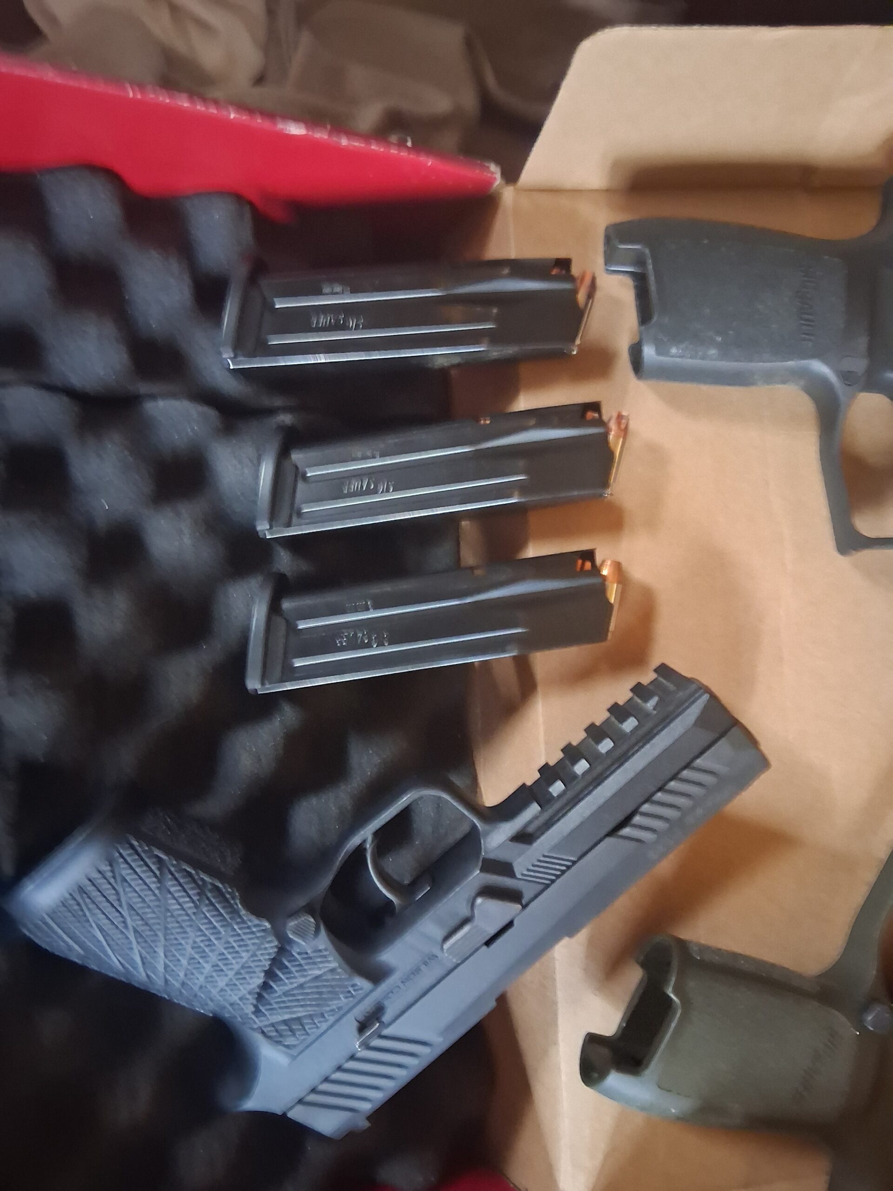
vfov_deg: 67.3
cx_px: 446
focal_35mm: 26
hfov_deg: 53.1
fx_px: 894
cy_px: 596
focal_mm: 3.98
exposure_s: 1/24
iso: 800
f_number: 1.8
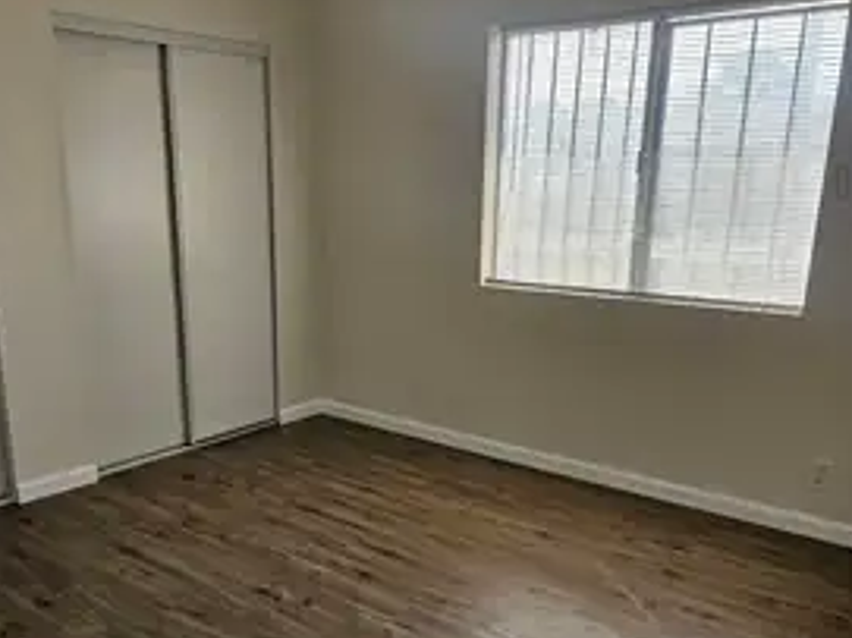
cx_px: 390
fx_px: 836
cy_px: 409
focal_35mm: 34
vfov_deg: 41.4
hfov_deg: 53.9
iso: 320
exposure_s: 1/170
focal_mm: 5.4
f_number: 1.8
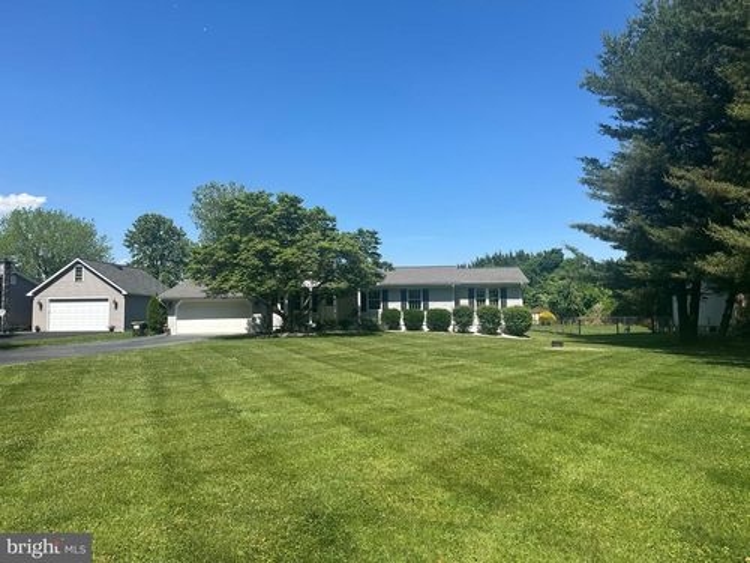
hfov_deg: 71.6
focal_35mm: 24
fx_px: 520
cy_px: 282
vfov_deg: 56.8
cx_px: 375
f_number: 1.78
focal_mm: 6.86
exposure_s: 1/4184
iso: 80
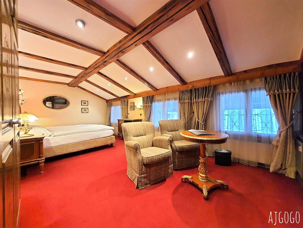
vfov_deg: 89.9
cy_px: 114
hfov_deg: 106.2
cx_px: 152
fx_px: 114
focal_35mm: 13
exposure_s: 1/33
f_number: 2.2
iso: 500
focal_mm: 1.74
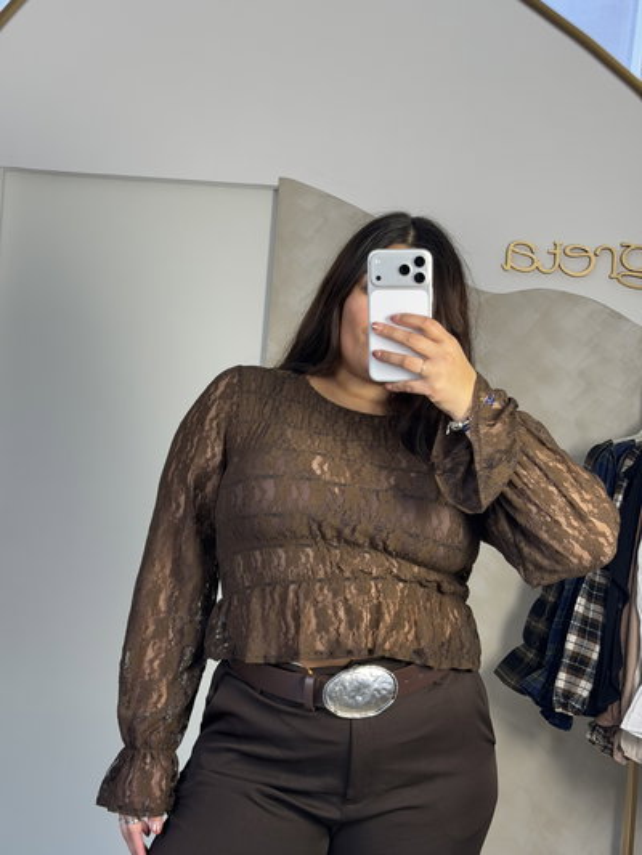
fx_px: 1186
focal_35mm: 48
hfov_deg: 30.3
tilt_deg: -17.8
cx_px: 321
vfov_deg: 39.6
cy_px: 428
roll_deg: -3.2
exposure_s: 1/100
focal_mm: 6.76
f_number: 1.78
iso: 160
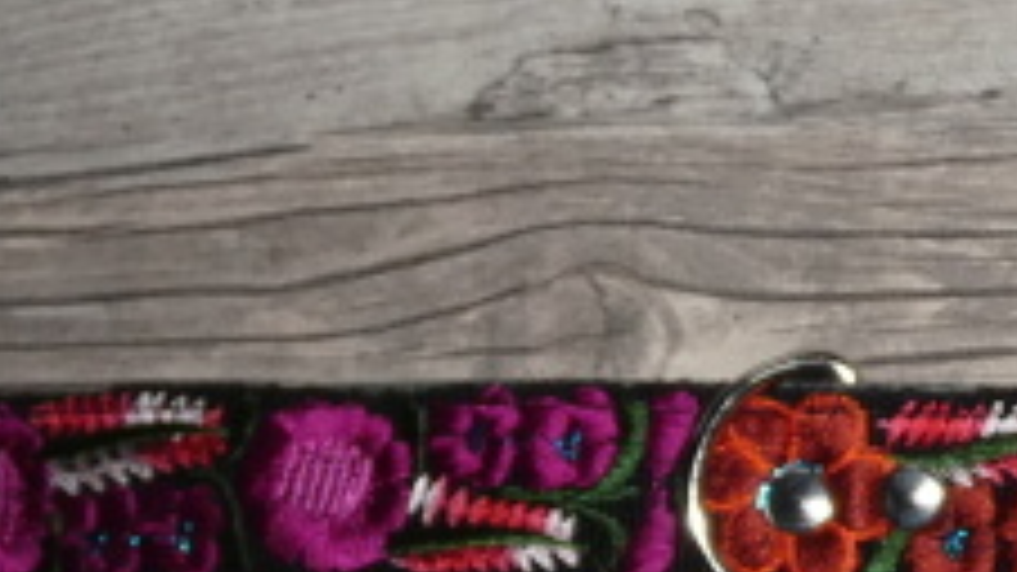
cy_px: 554
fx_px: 2076
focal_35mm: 77
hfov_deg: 25.6
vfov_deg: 15.4
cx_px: 1112
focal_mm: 3.6
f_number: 2.8
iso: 160
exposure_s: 1/125
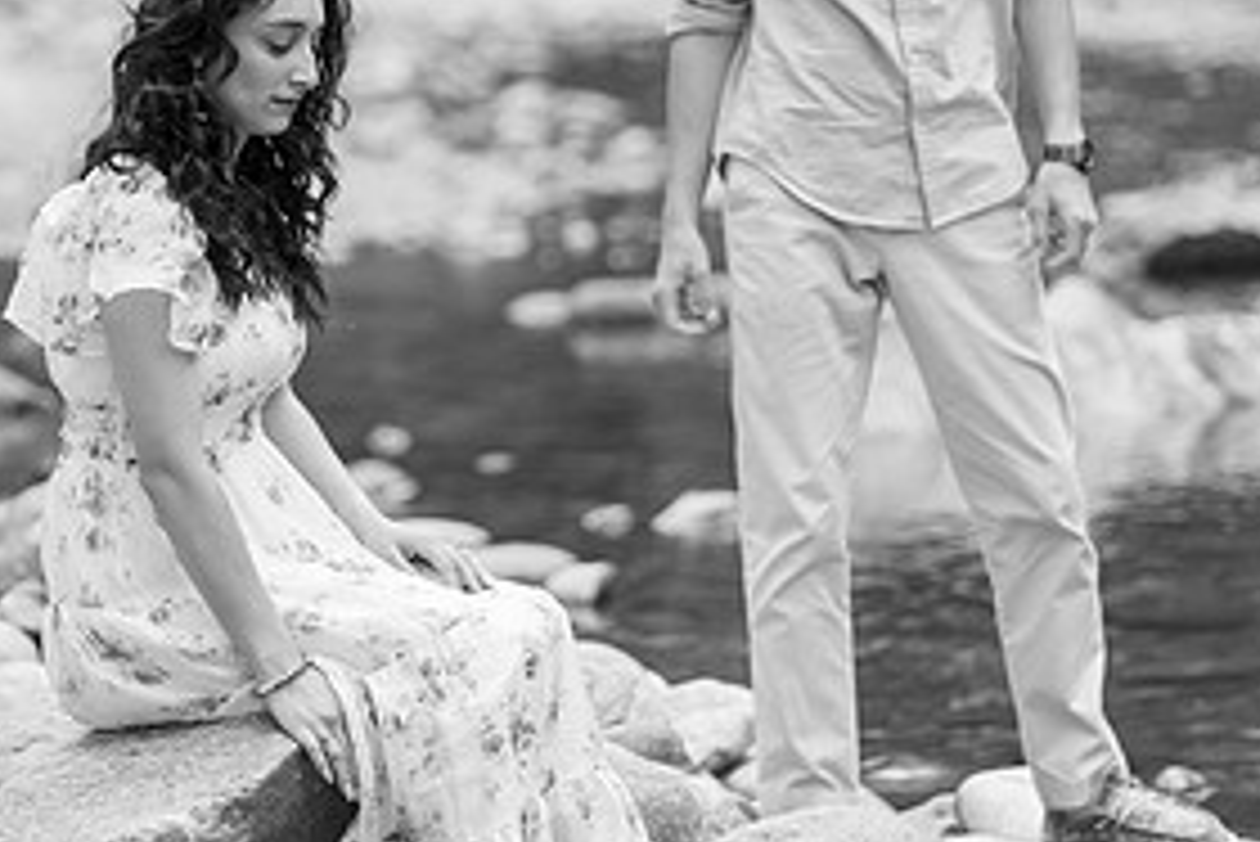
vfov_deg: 7.8
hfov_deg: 11.7
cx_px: 436
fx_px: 6163
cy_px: 223
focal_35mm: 176
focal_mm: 85
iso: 160
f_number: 1.8
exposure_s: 1/400
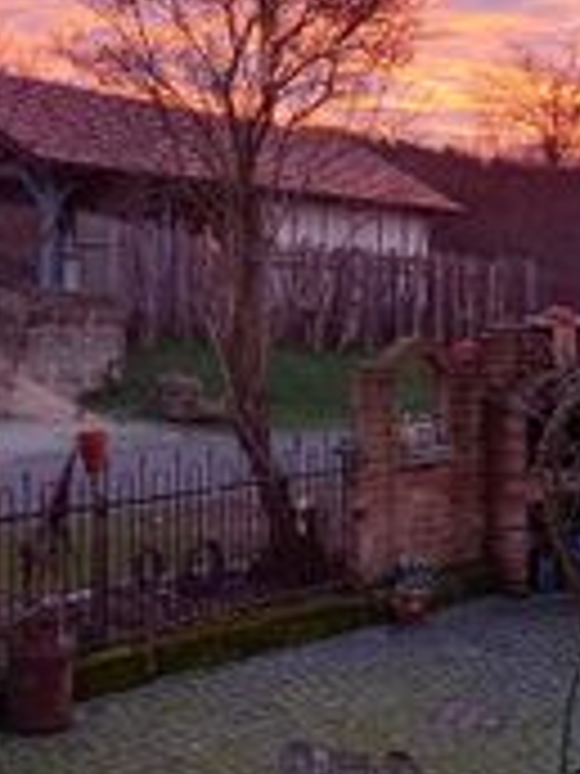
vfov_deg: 32.8
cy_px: 230
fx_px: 1296
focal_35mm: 58
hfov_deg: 25.2
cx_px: 261
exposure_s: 1/49
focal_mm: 4.6
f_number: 2
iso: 250
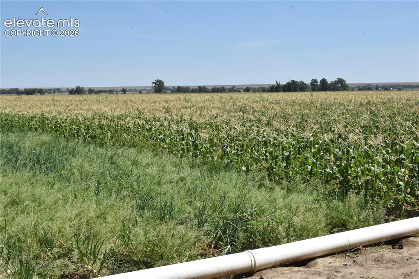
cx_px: 210
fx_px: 611
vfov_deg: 25.7
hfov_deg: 37.9
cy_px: 140
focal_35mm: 52
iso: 500
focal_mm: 35
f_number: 29
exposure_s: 1/200
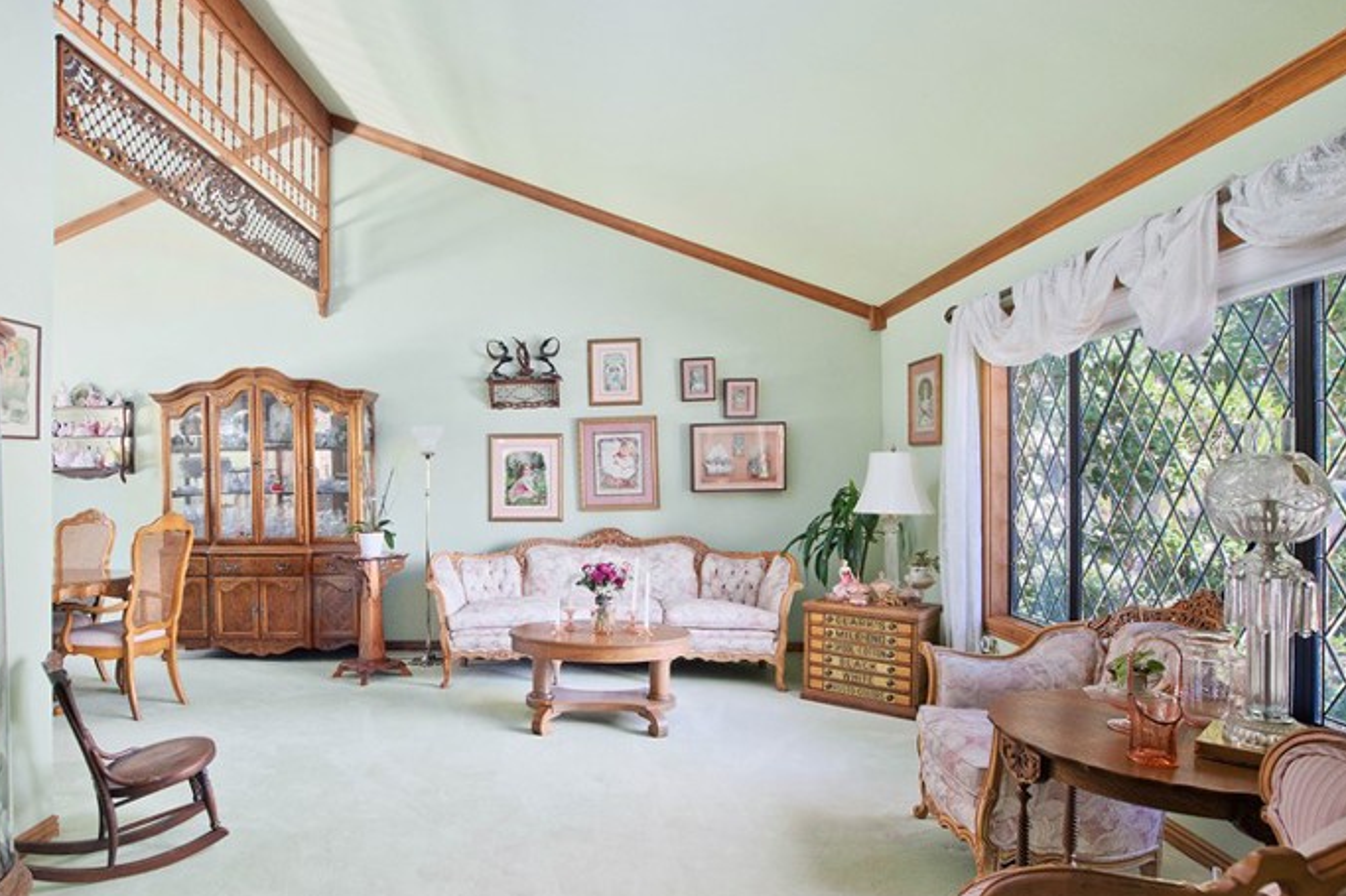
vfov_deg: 59.5
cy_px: 448
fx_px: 785
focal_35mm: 21
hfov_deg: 80.3
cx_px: 540
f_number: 5.6
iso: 400
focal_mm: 14
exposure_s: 1/160
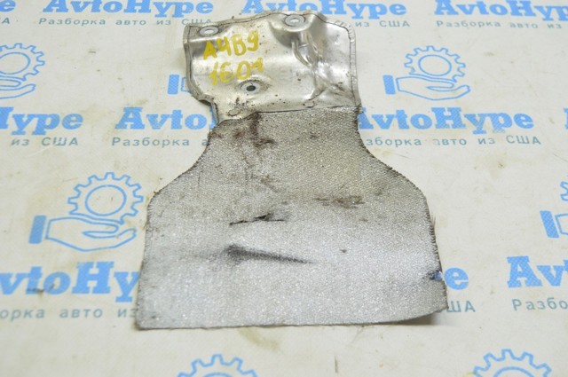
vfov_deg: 28.9
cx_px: 284
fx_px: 733
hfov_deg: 42.4
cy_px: 188
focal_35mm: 46
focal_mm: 31
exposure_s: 1/20
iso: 400
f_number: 5.6
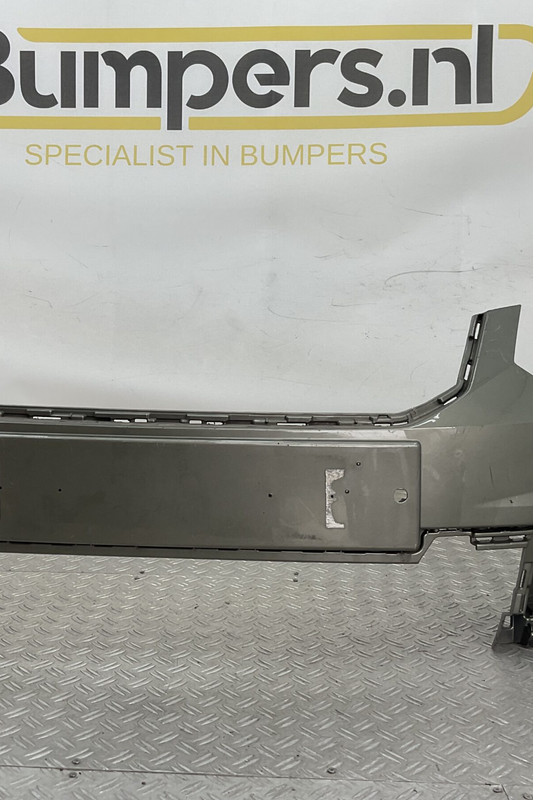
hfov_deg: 31.1
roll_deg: -0.5
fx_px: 955
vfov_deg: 45.4
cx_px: 204
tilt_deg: -11.6
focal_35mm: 43
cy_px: 373
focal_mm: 3
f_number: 1.8
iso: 16
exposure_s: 1/120
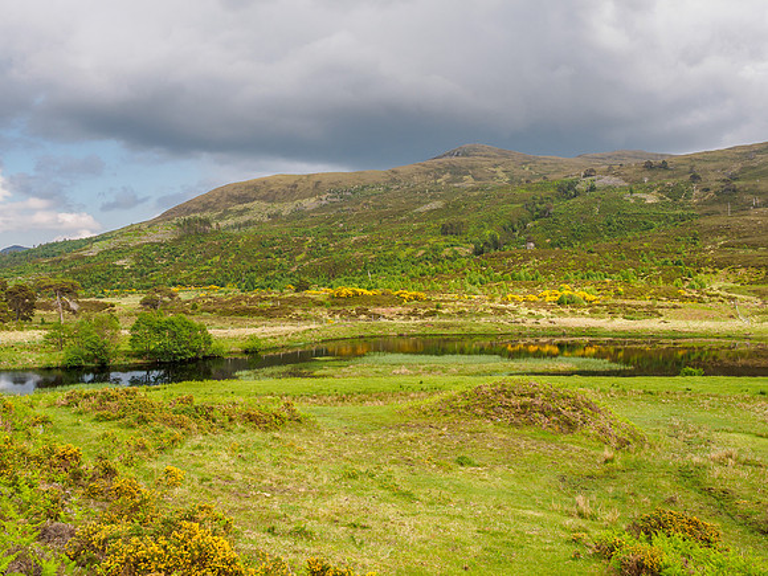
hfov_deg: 56.8
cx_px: 384
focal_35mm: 32
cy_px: 288
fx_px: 710
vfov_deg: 44.2
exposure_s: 1/100
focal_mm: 16
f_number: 7.1
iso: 200
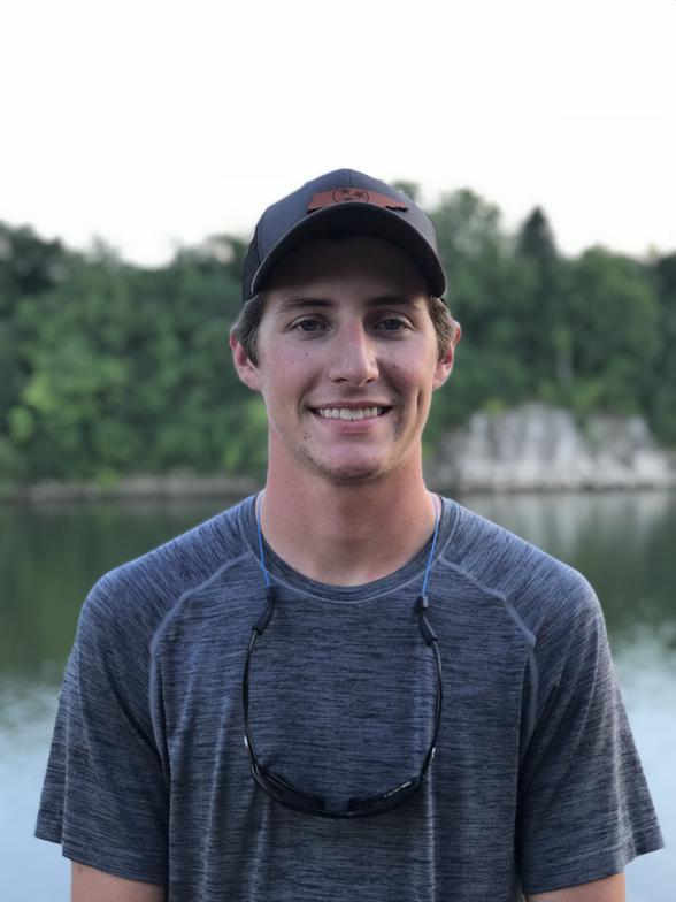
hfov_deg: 25.7
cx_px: 338
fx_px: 1484
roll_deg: +1.0
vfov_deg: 33.8
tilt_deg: -1.7
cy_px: 451
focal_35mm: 57
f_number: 2.8
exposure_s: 1/120
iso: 25
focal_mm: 6.6
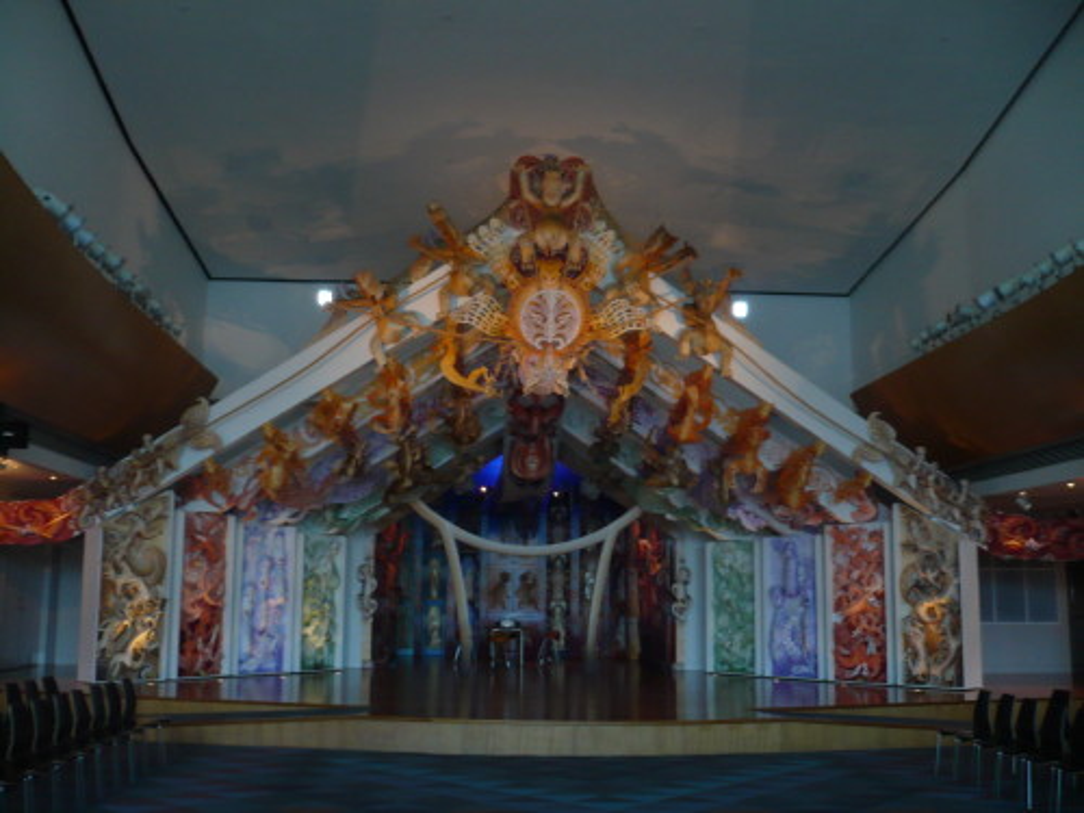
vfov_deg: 40.7
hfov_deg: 52.6
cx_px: 542
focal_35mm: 35
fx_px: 1096
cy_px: 406
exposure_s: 1/30
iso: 160
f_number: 2.8
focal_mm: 5.8
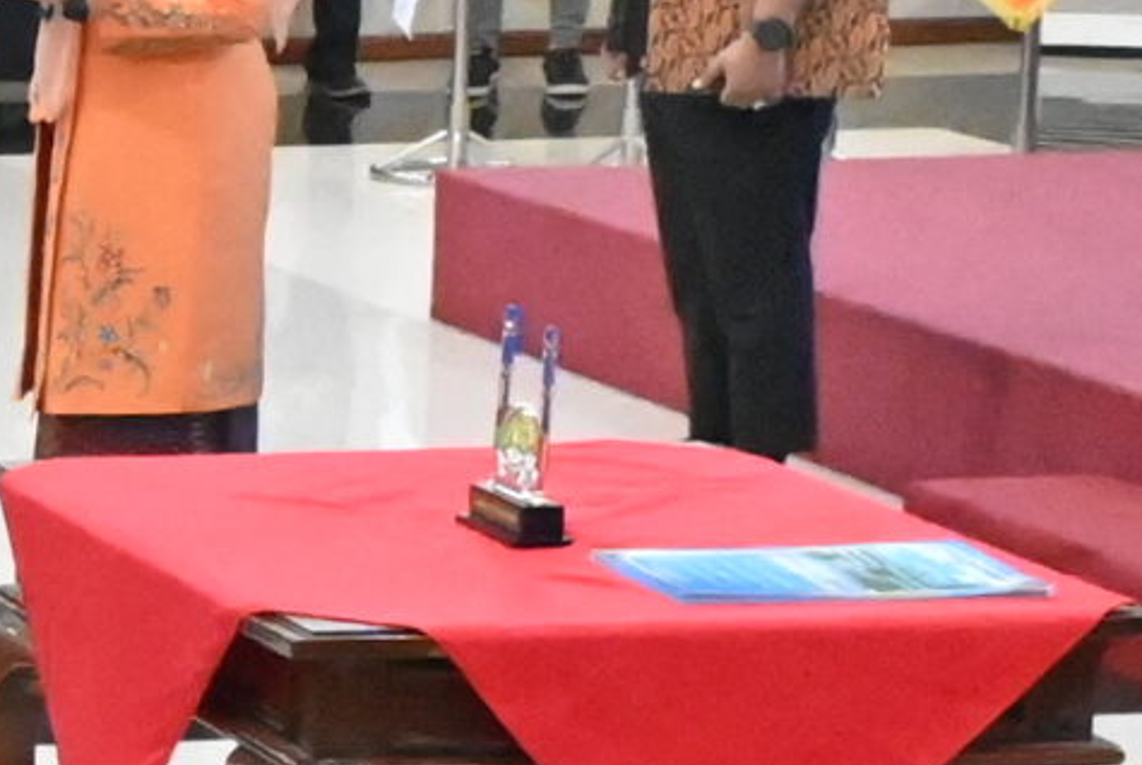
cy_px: 663
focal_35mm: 194
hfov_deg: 9.1
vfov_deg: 7.1
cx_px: -1919
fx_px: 6162
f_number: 7.1
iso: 20000
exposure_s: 1/125
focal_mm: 24
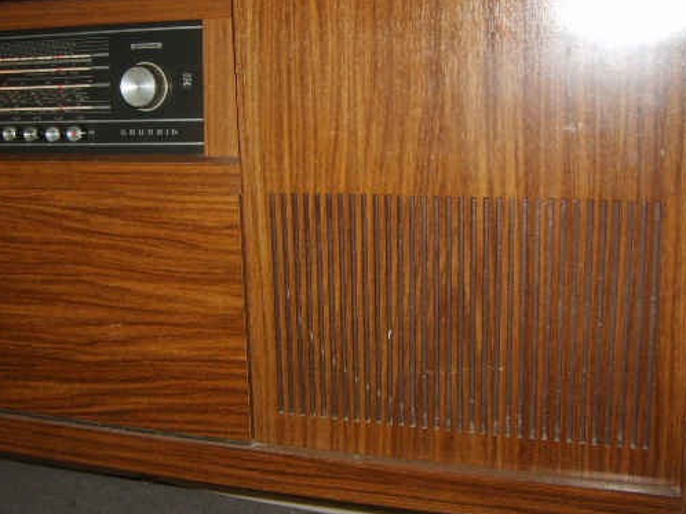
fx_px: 891
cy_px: 196
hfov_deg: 42.0
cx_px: 296
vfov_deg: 32.0
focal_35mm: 45
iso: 100
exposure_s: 1/45
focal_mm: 5.8
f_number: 2.8
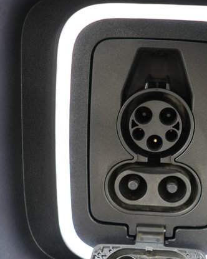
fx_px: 299
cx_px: 155
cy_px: 127
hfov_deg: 37.3
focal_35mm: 39
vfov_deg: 46.9
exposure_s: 1/30
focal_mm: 27
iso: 800
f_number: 2.8
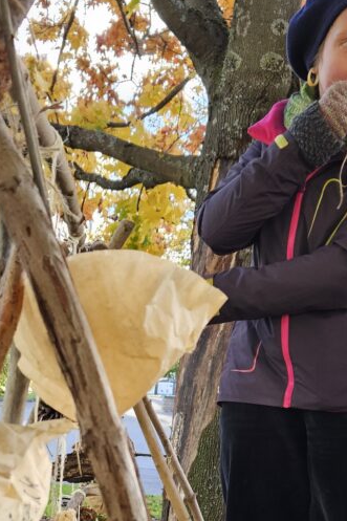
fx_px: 984
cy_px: 474
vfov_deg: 28.5
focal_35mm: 68
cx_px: 64
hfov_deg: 19.8
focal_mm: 5.4
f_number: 1.8
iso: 32
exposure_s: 1/100
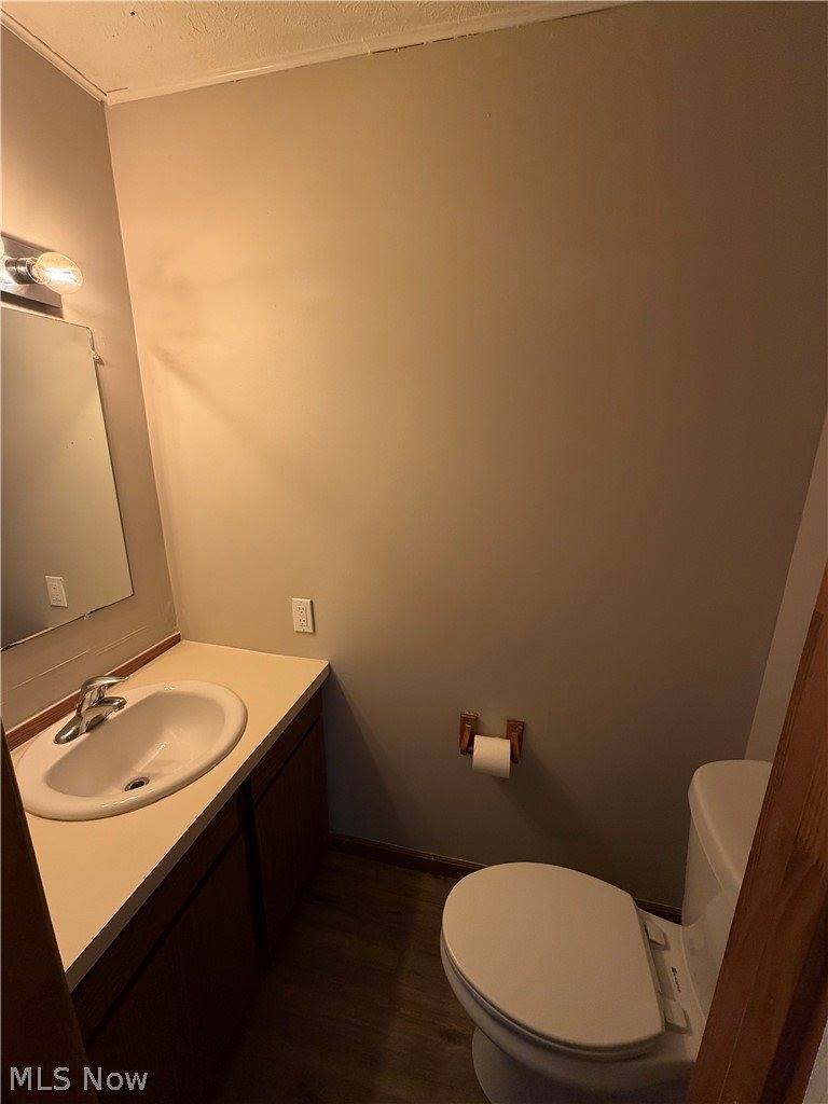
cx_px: 414
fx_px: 446
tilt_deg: -15.2
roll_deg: +0.0
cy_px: 552
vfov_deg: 102.1
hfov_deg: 85.7
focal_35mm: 14
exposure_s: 1/120
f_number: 2.2
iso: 160
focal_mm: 2.22
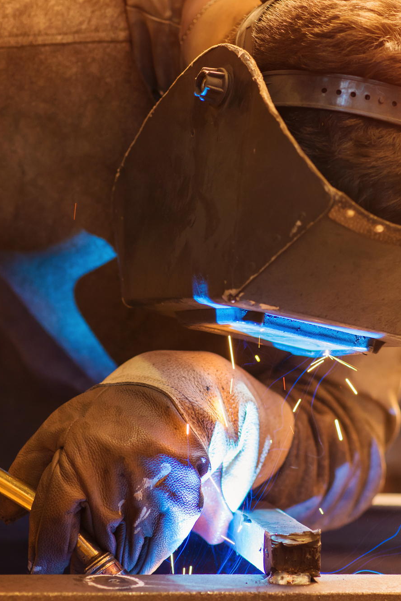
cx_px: 275
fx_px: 2138
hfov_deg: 10.7
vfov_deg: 16.0
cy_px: 301
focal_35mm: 128
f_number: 2.8
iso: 800
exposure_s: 1/125
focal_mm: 85
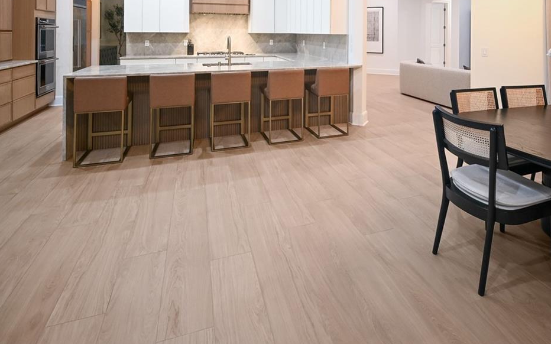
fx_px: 315
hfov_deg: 81.7
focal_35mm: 21
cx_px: 319
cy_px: 41
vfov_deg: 51.3
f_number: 8
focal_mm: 12
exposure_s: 1/20
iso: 800
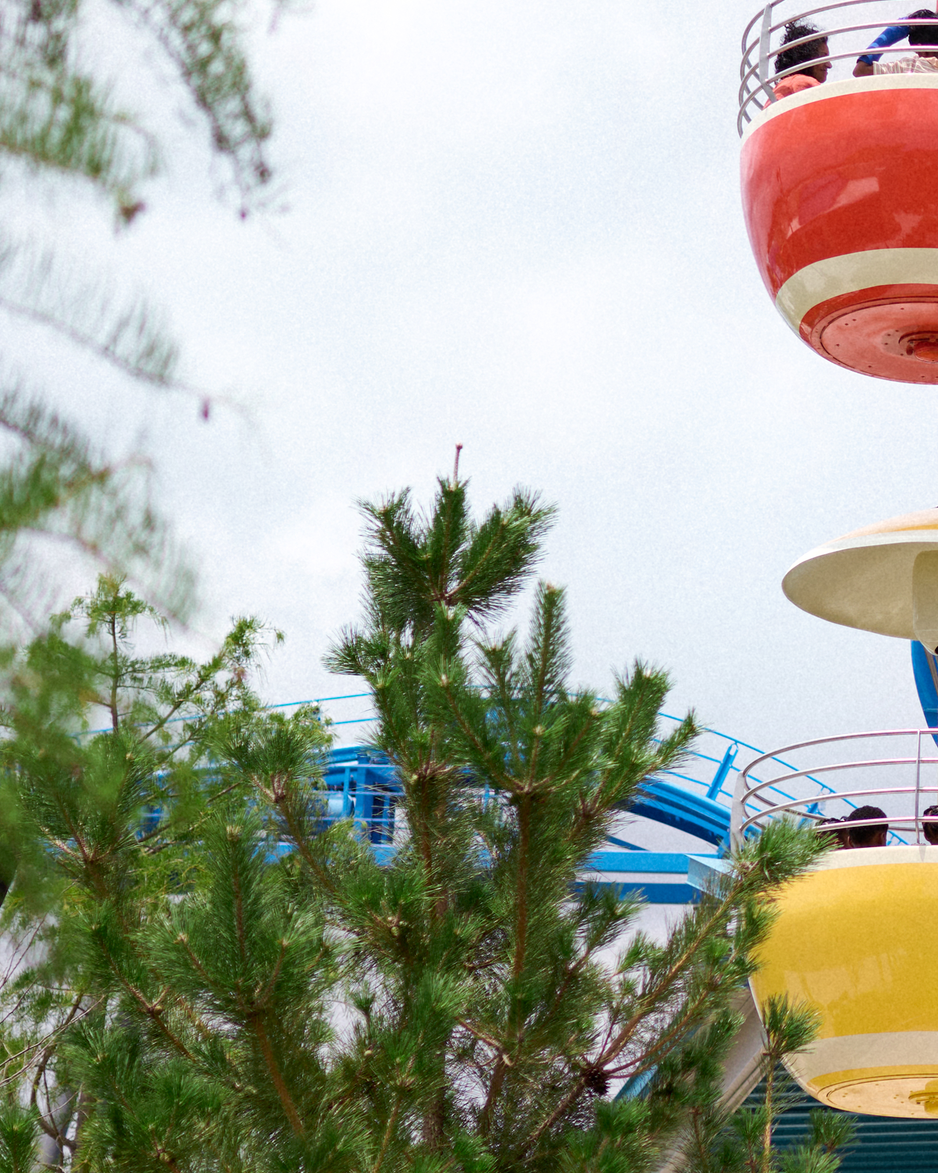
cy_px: 397
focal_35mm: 121
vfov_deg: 15.9
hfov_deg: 12.2
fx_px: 4199
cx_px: 1381
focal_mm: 35
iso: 64
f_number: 1.8
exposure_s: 1/5000
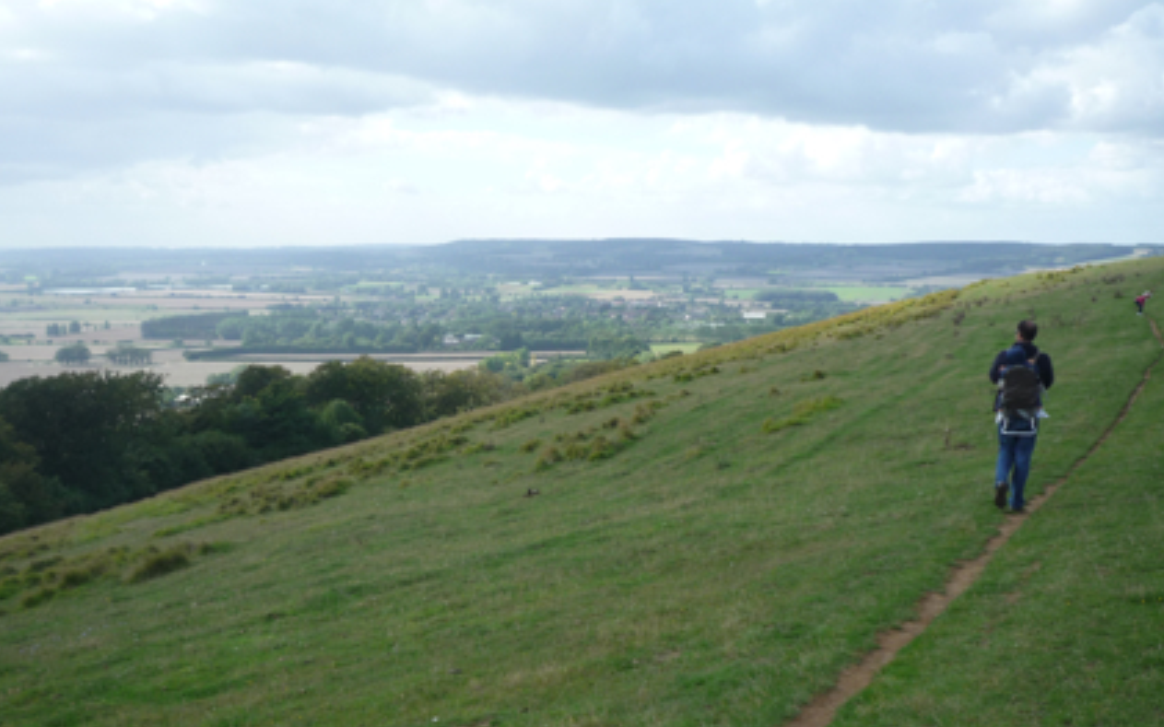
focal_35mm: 45
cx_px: 582
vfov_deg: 28.5
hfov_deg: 44.4
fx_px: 1427
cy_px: 424
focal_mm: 7.3
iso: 100
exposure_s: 1/400
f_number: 4.1
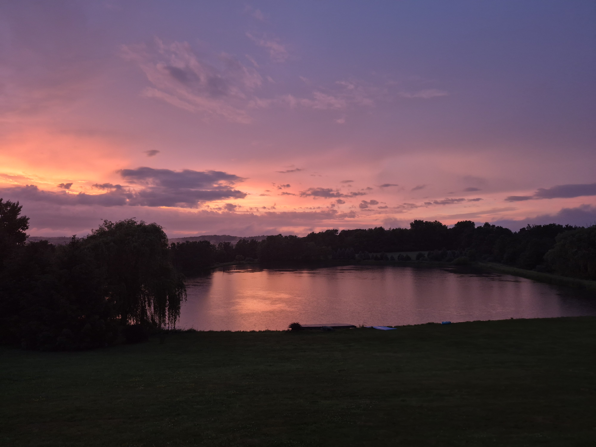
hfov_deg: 73.9
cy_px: 224
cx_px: 298
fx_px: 396
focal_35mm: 23
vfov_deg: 58.9
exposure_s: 1/120
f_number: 1.8
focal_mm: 5.4
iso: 250
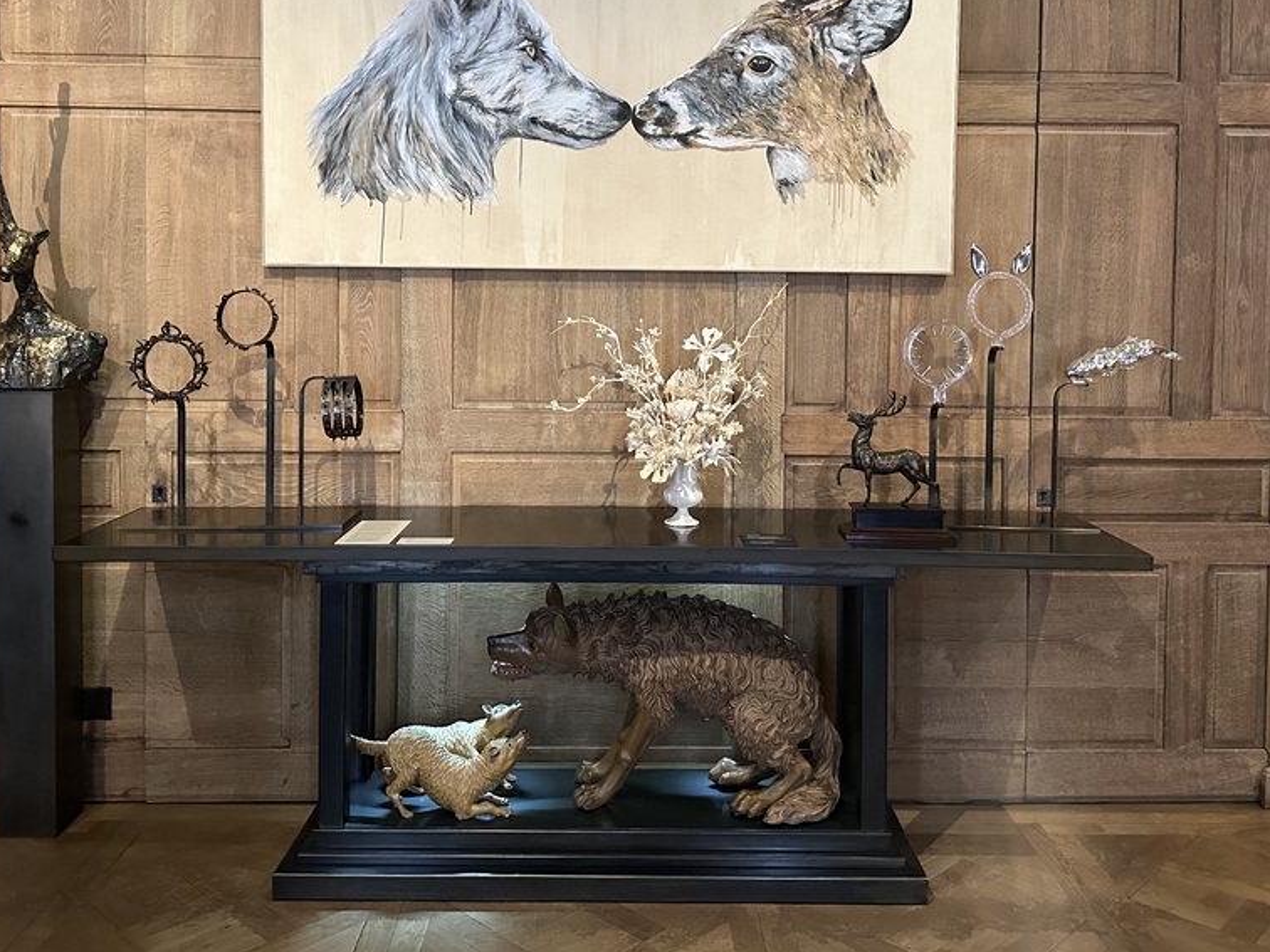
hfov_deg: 56.8
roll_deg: +0.1
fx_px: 1174
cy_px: 329
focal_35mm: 32
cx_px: 642
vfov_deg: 43.6
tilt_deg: -1.5
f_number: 1.78
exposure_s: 1/33
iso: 640
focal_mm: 6.86
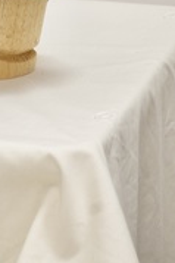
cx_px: -38
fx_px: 2069
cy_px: -18
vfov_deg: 7.2
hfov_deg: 4.8
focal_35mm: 283
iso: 1600
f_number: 8
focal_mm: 75
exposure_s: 1/60
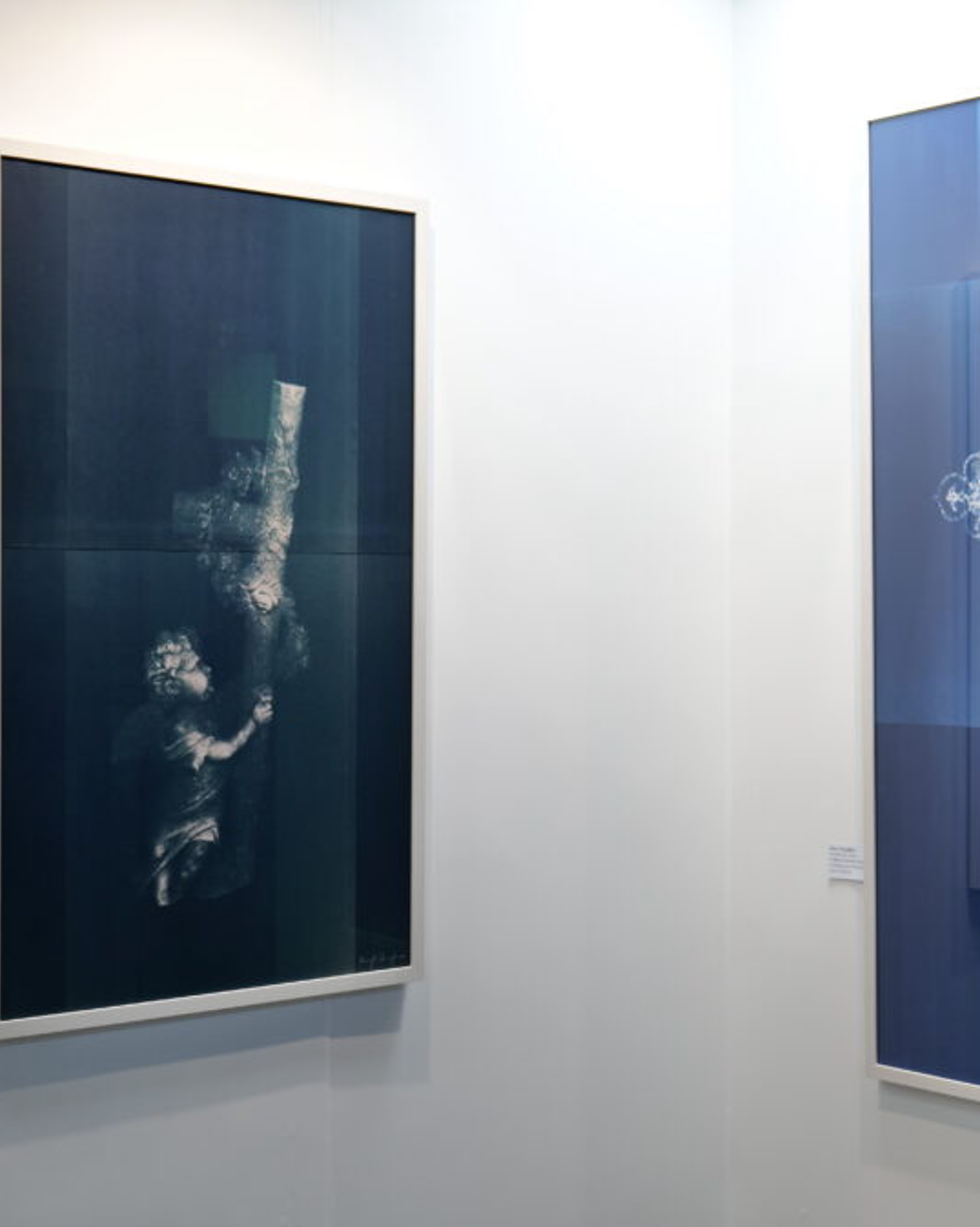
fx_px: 2176
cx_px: 674
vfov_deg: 31.5
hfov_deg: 25.2
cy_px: 621
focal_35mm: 60
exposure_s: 1/25
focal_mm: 42
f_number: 5.1
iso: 250
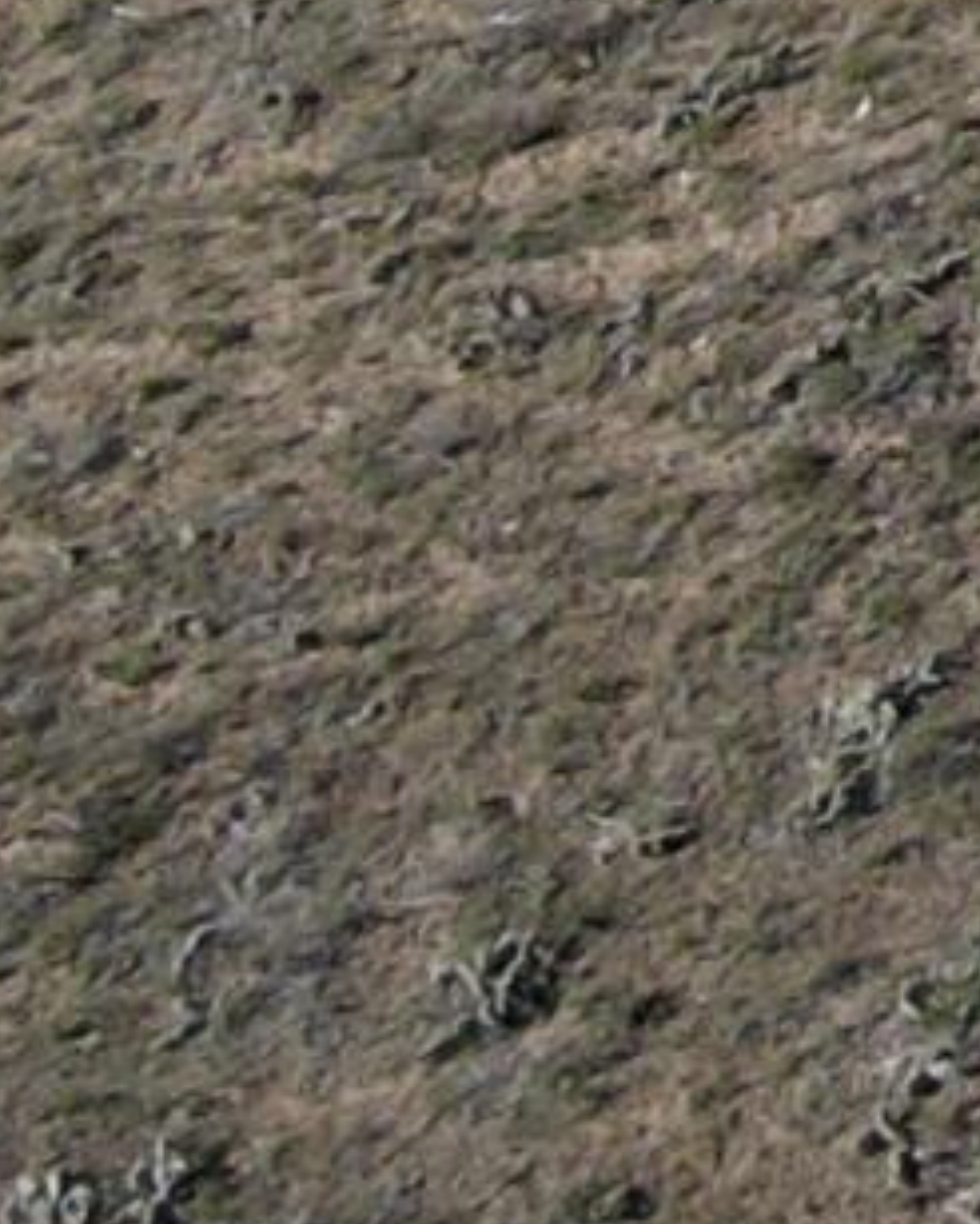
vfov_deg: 7.5
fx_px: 8294
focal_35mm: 229
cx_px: 5095
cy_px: -2400
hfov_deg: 5.2
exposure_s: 1/640
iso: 100
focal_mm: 4.5
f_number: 2.8
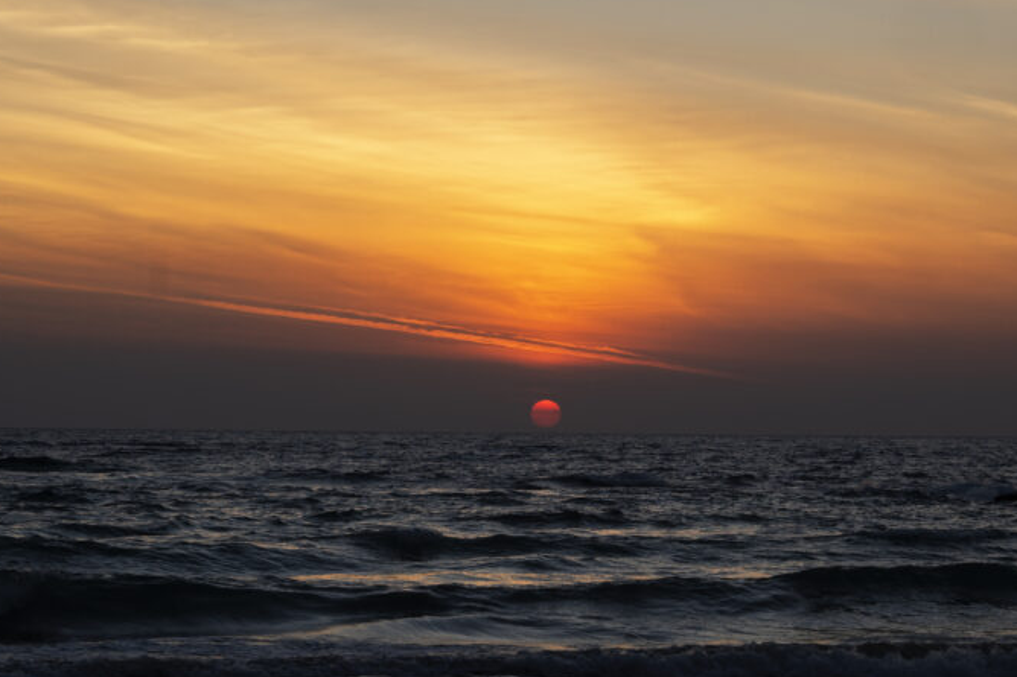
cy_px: 399
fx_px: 3248
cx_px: 586
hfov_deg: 17.8
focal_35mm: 115
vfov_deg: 11.9
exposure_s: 1/125
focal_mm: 50
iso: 100
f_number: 8
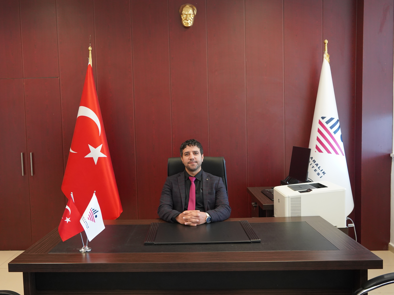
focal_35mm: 32
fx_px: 364
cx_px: 173
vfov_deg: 44.2
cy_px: 149
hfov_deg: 56.7
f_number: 4
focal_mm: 29
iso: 3200
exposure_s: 1/160
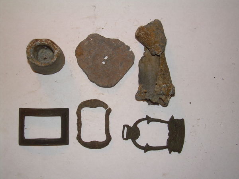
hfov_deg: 38.2
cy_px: 90
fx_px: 345
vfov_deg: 29.1
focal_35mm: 50
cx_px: 120
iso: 50
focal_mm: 8.3
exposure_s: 1/60
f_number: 3.1
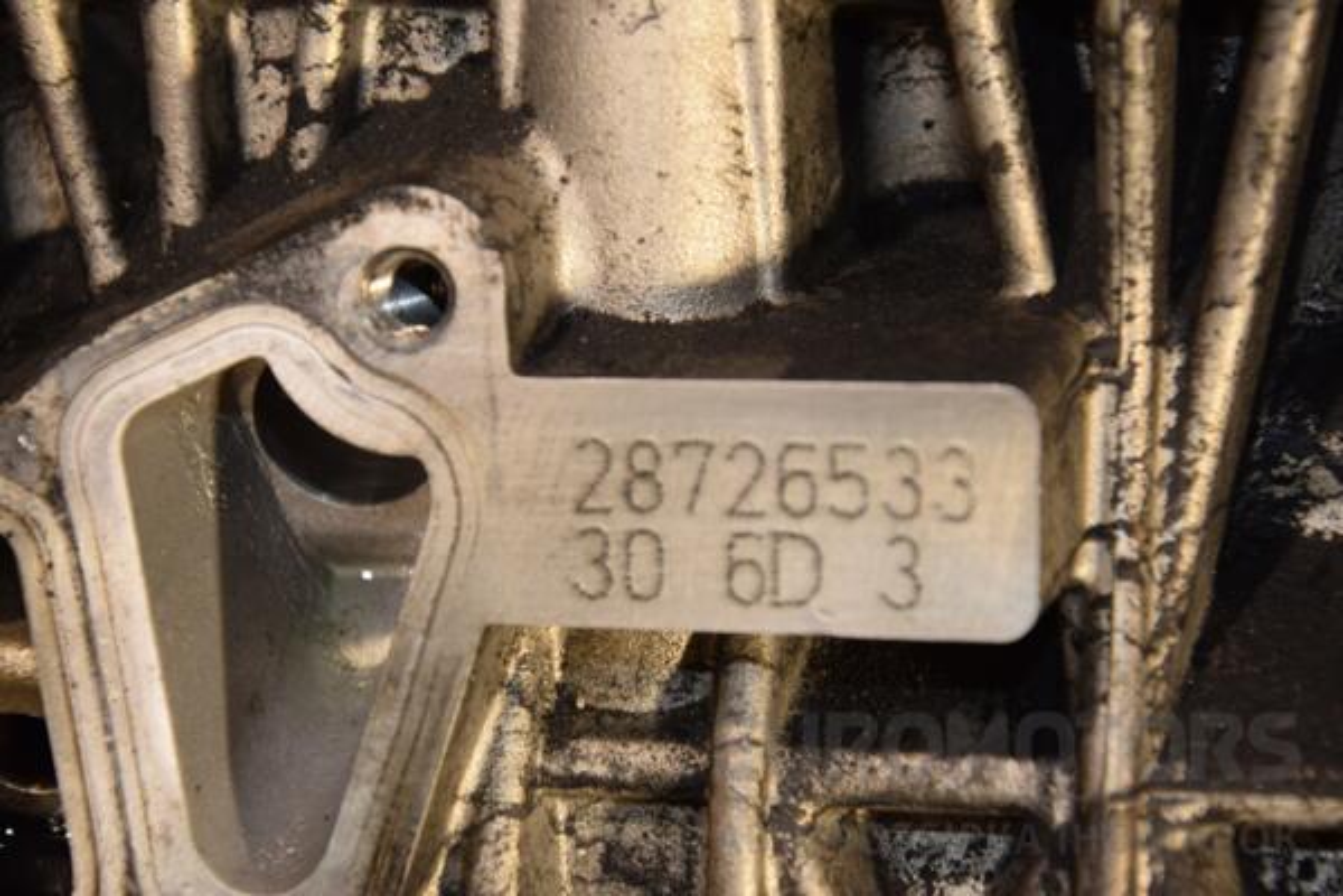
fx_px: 5036
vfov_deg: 10.2
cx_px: 672
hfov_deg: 15.2
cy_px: 448
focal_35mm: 135
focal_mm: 90
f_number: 5.6
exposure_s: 1/80
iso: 800
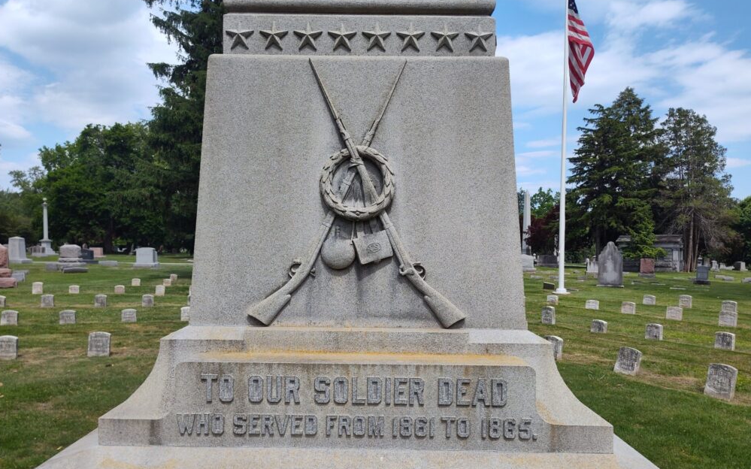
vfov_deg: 49.1
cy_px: 266
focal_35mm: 25
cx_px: 367
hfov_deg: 72.5
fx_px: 512
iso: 100
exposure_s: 1/1576
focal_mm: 5.56
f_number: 1.8
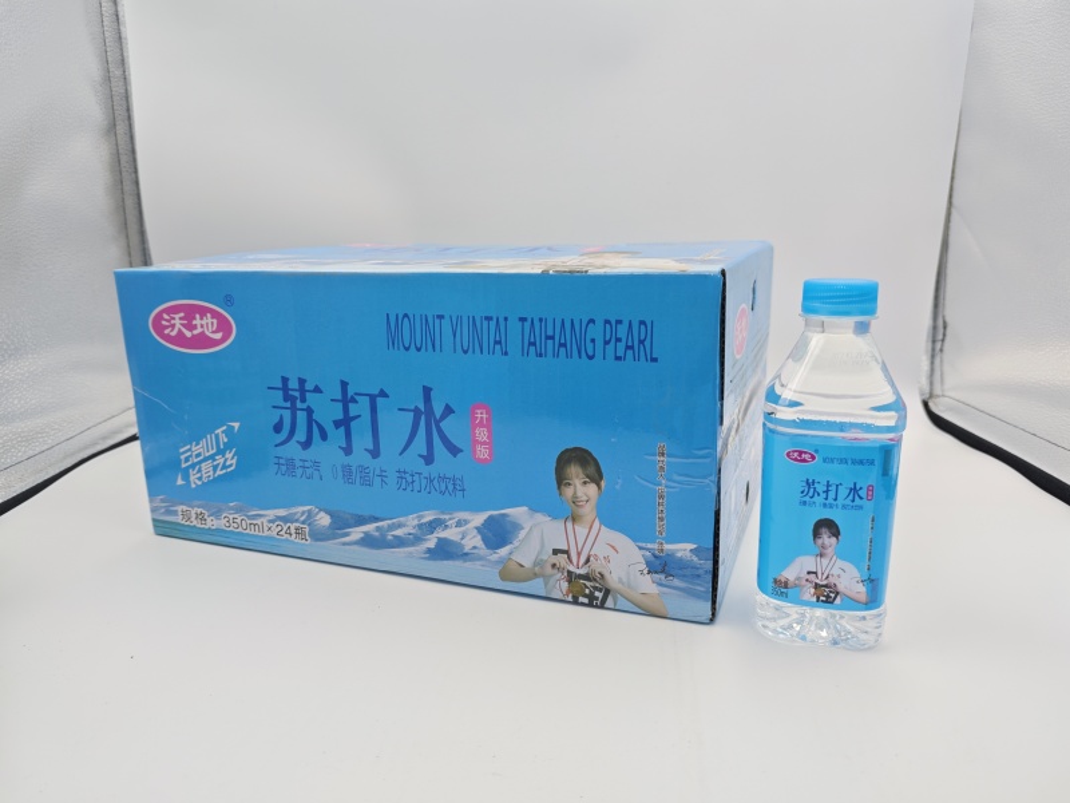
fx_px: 742
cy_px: 402
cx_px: 535
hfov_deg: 71.6
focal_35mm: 24
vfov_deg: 56.8
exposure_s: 1/133
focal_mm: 5.84
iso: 50
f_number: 1.6
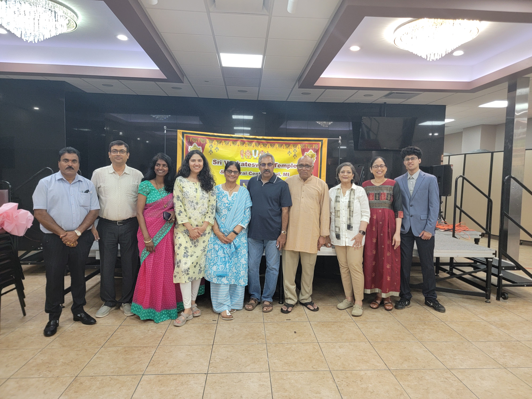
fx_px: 369
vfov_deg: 56.8
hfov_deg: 71.6
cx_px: 266
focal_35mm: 24
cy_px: 200
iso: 200
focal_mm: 6.7
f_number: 1.8
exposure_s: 1/120
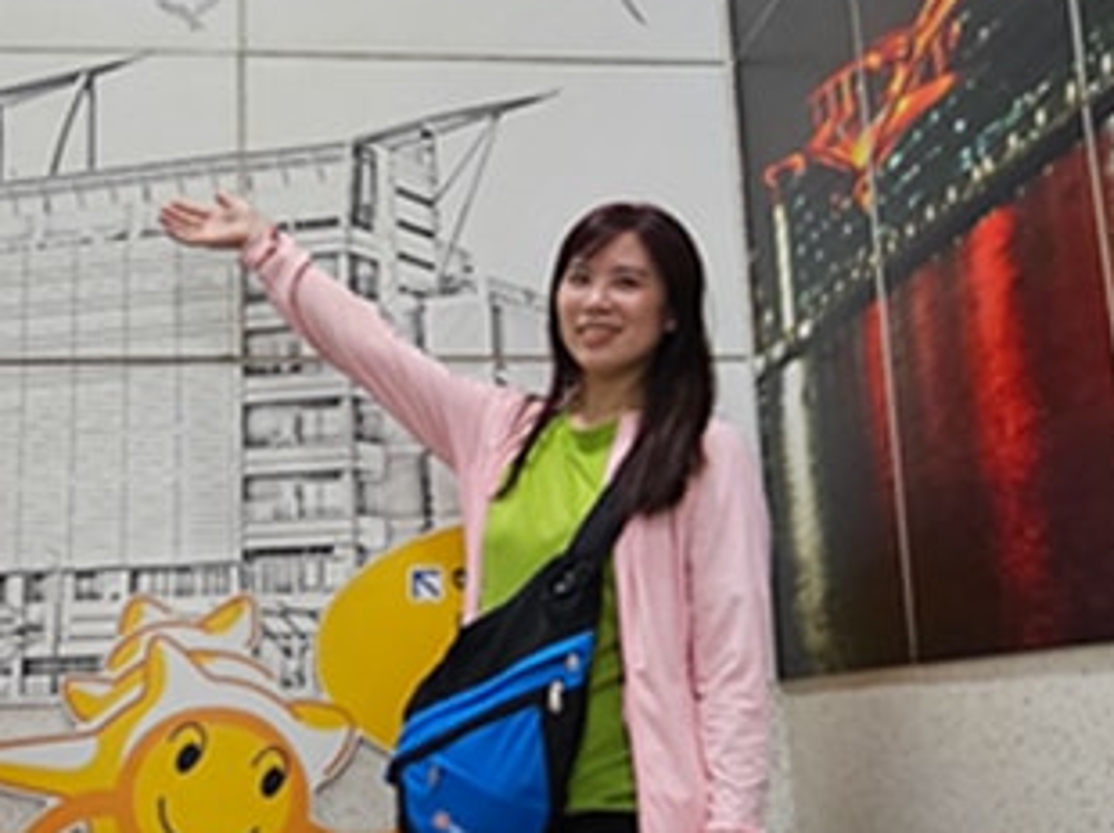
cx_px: 449
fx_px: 1383
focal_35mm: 43
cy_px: 406
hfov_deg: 43.7
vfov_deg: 33.6
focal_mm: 2.2
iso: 320
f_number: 2.2
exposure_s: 1/60
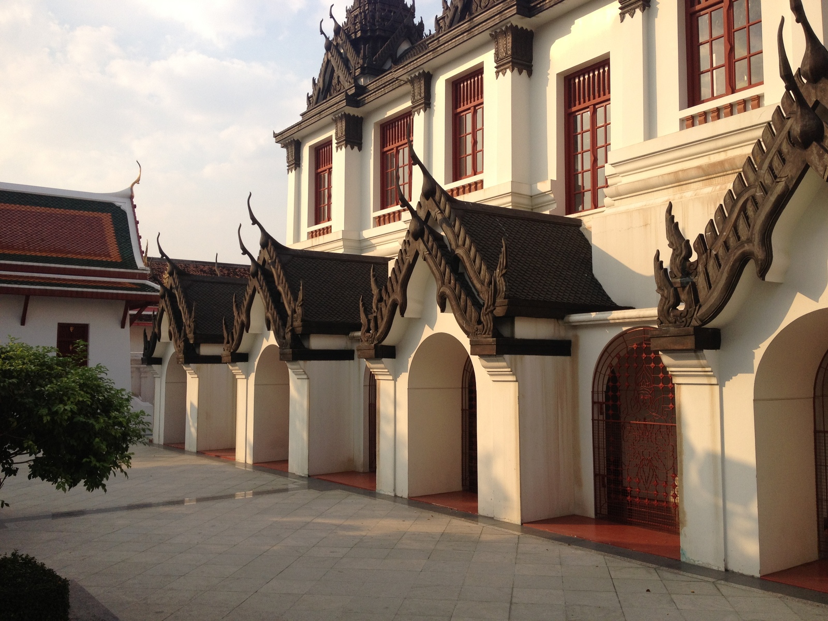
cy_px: 310
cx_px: 414
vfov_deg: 40.7
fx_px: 837
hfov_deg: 52.6
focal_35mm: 35
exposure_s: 1/1104
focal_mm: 4.28
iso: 64
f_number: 2.4
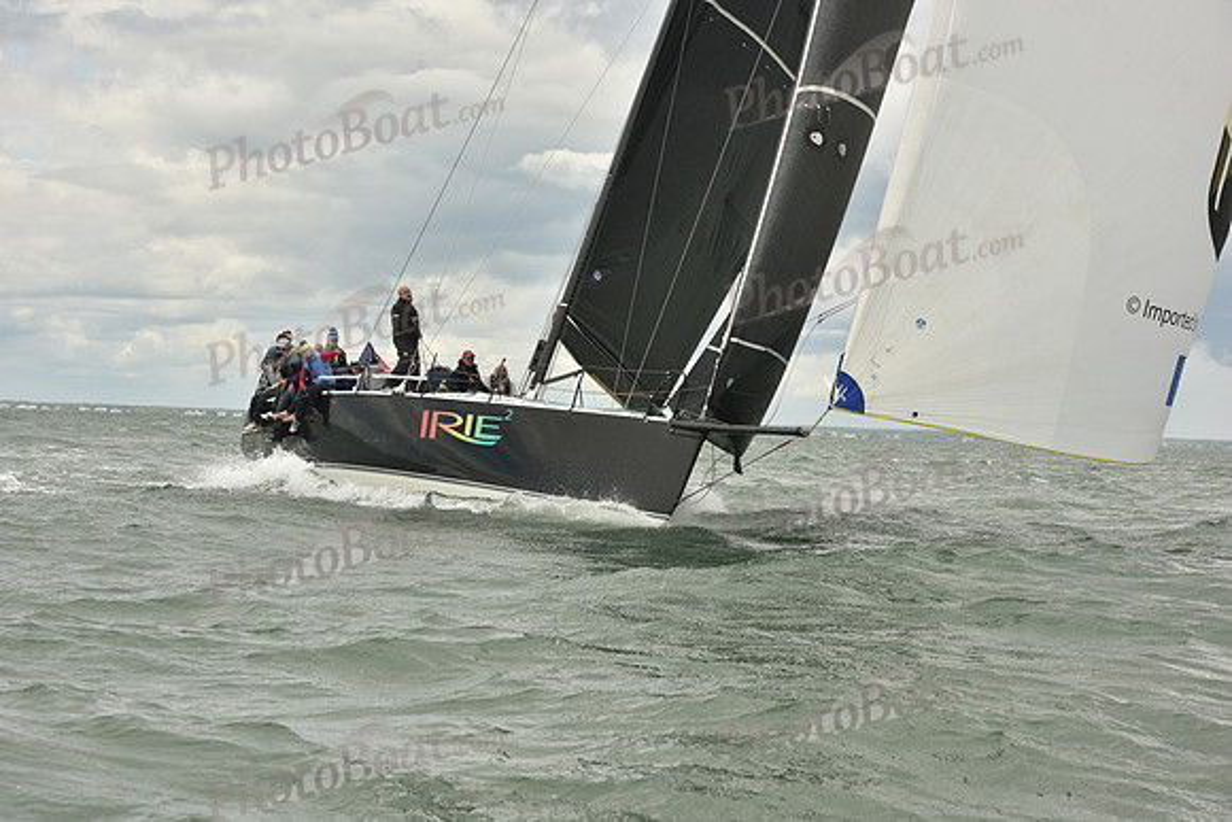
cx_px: 616
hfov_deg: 19.5
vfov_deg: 13.0
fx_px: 3594
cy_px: 411
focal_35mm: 105
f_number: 10
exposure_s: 1/800
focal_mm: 105
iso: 320
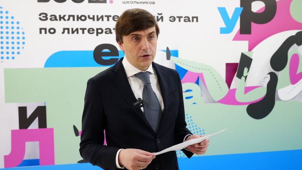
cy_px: 82
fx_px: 288
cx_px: 151
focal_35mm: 36
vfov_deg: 32.8
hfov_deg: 55.3
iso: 3200
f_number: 5.6
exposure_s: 1/160
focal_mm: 34
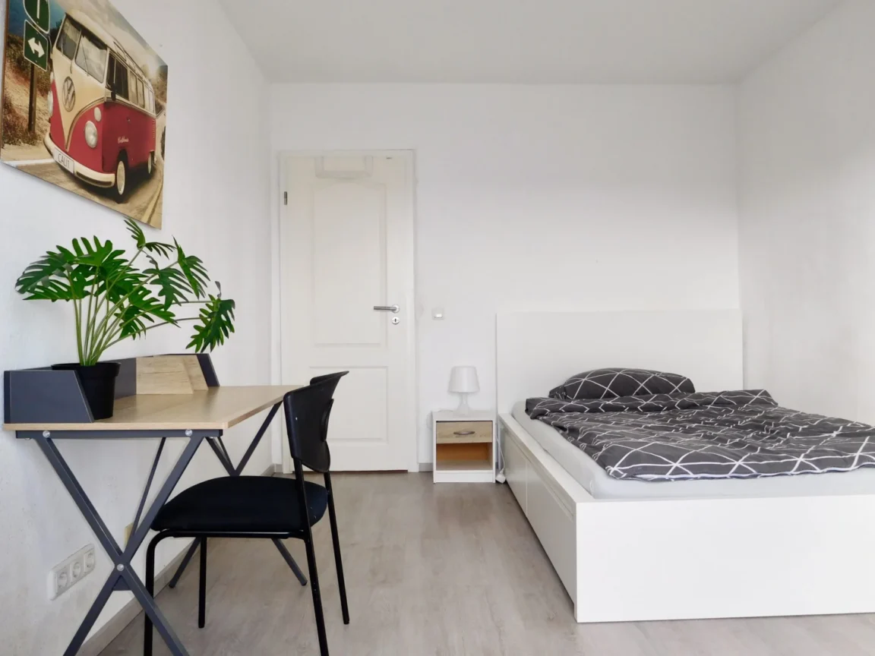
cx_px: 438
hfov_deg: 69.4
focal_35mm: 25
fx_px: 632
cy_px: 328
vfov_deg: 54.9
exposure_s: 1/100
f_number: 3.4
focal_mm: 4.5
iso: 125
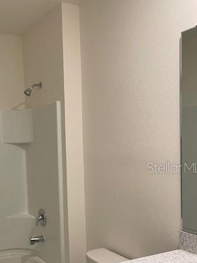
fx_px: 326
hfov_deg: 32.9
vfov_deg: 43.5
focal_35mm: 43
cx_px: 48
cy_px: 167
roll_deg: +2.8
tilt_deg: -3.6
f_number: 1.6
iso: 100
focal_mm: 5.1
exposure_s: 1/60
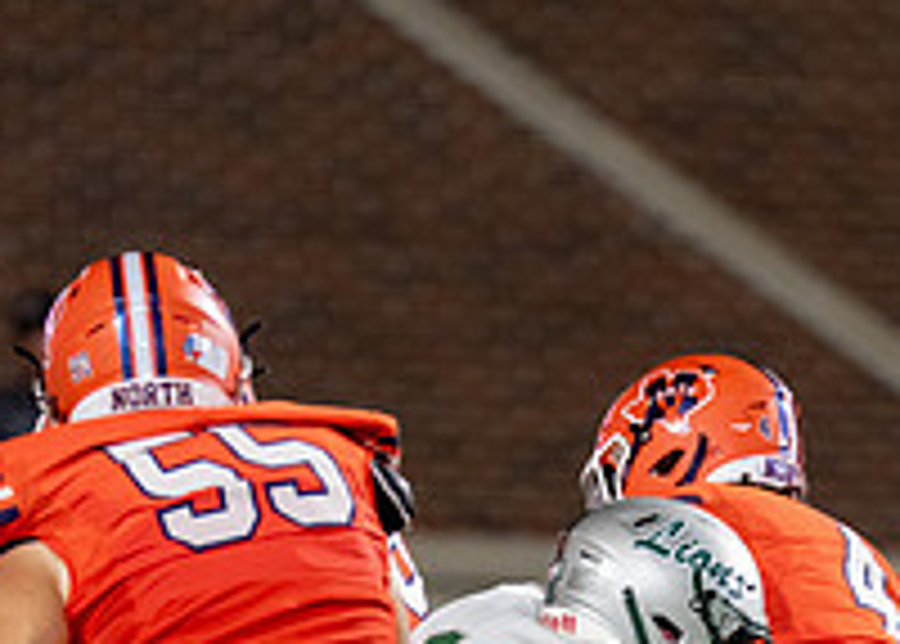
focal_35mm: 845
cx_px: 626
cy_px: 777
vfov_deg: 1.7
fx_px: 21606
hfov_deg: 2.4
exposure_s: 1/1250
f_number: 2.8
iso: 2000
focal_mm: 200
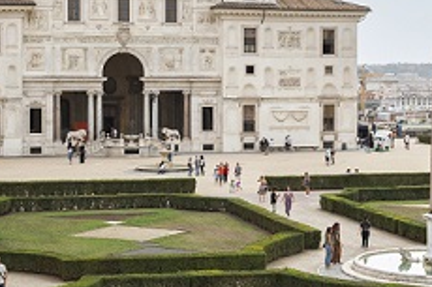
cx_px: 246
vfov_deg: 14.9
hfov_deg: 22.4
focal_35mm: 91
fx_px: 1091
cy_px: 69
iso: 160
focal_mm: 50
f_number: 5.6
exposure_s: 1/200
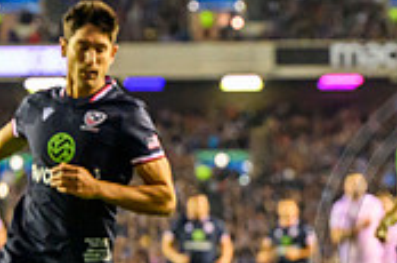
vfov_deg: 4.4
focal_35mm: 310
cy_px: 327
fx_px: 3409
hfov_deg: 6.6
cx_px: 512
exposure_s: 1/1000
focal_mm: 82
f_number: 2.8
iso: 5000
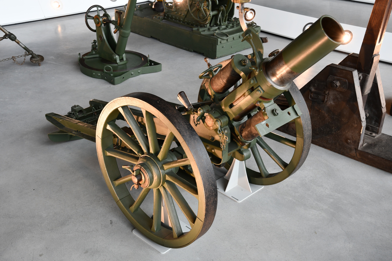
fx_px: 490
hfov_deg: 43.6
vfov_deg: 29.9
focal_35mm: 45
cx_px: 196
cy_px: 130
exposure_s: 1/100
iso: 320
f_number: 5
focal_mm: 30
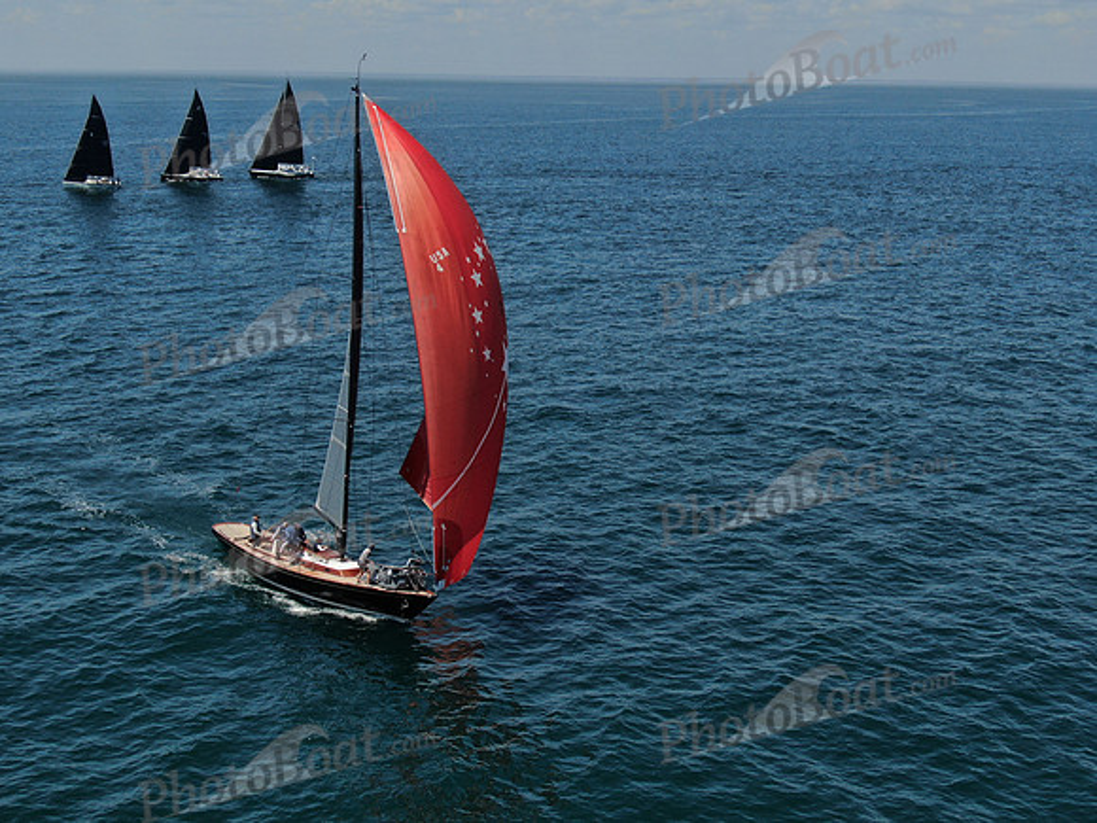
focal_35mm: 48
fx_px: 1521
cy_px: 412
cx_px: 548
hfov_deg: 39.7
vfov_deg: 30.3
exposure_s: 1/1250
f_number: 3.8
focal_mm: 8.6
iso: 100
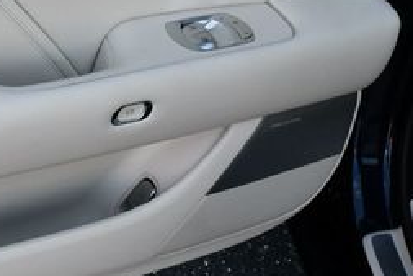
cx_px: 29
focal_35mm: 91
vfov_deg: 14.9
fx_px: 1045
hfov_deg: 21.8
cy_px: 42
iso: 250
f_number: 5.6
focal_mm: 18
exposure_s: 1/250
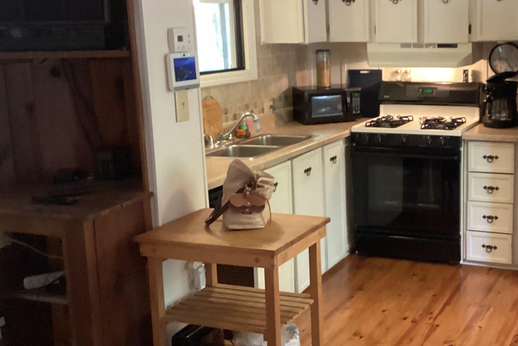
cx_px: 390
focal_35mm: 49
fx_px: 705
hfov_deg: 39.2
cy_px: 140
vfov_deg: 27.5
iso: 320
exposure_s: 1/40
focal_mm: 3.3
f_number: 2.4
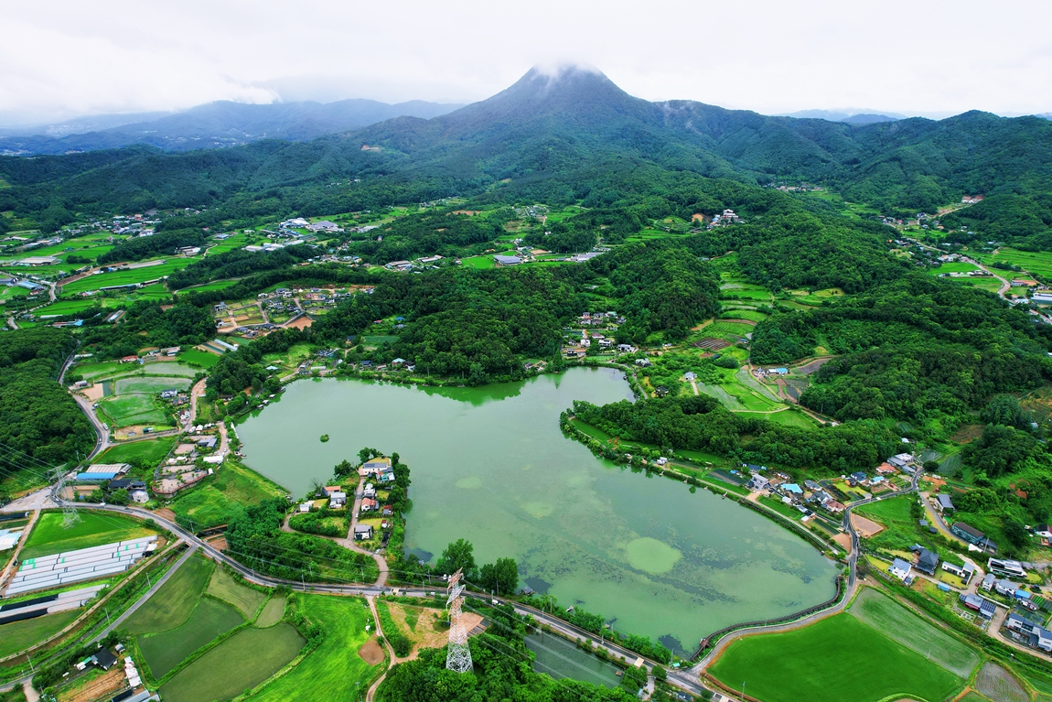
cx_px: 526
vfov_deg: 57.2
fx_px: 643
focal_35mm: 22
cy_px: 351
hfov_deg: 78.6
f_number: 2.8
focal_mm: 8.38
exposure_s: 1/640
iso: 120
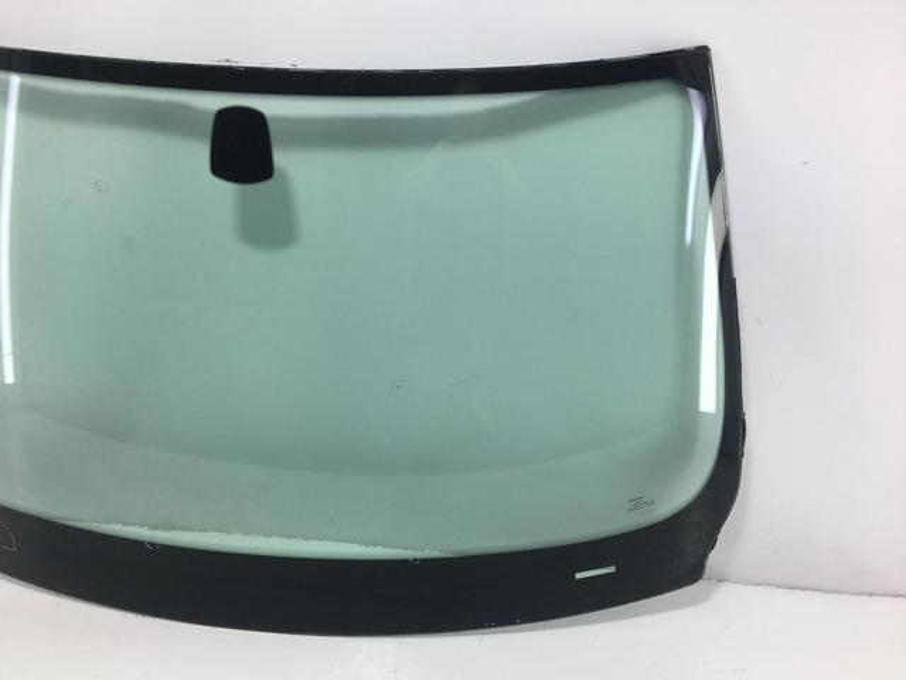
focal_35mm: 29
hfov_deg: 61.7
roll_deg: -1.7
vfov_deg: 48.2
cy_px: 340
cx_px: 453
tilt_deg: -26.9
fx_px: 759
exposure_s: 1/319
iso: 25
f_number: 2.2
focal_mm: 4.15
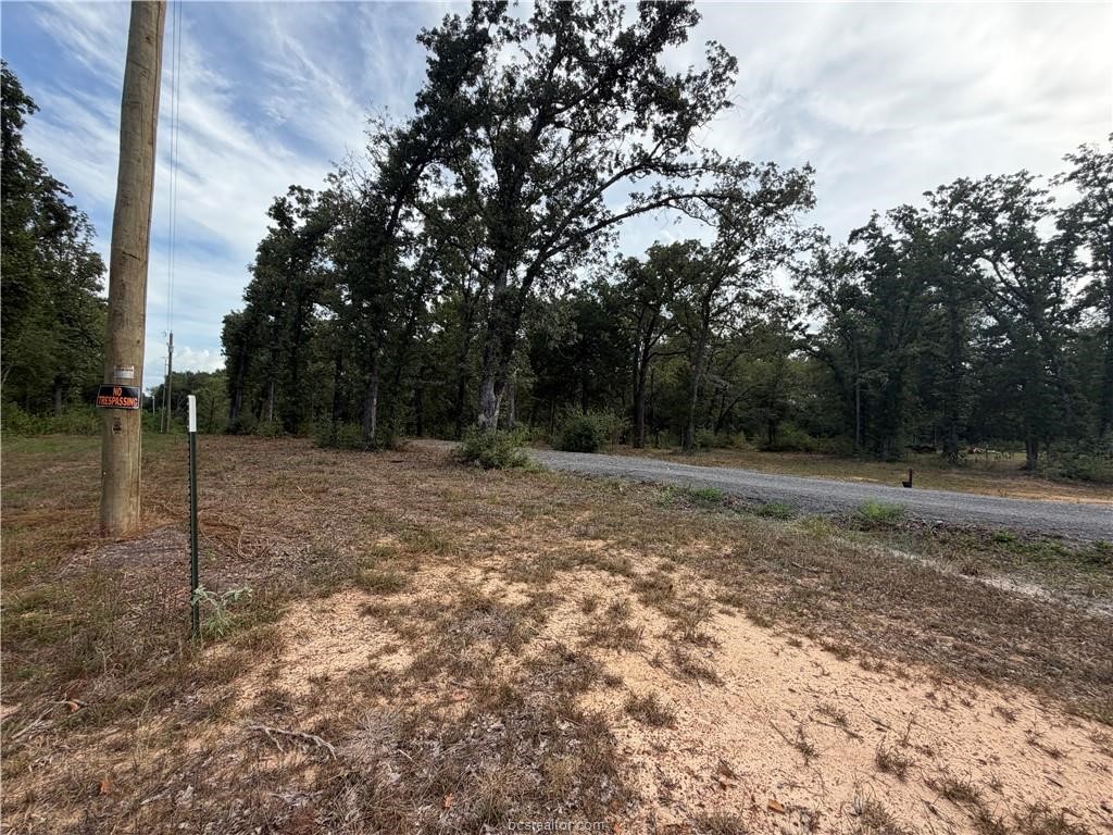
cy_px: 418
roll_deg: -1.2
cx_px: 556
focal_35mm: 14
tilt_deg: +0.6
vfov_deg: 85.7
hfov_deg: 102.1
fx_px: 450
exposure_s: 1/574
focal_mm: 2.22
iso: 40
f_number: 2.2
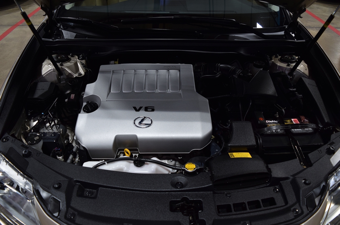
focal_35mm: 27
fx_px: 254
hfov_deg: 67.5
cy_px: 112
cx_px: 170
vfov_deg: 47.7
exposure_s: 1/60
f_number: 4
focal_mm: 18
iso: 450
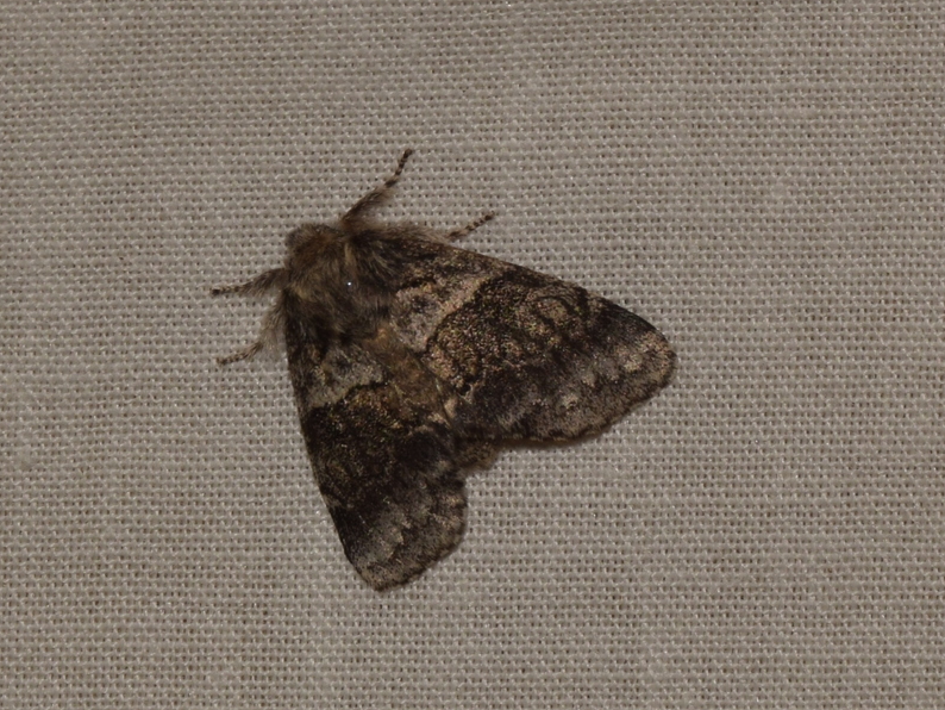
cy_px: 366
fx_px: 6663
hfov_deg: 8.1
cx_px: 469
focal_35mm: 244
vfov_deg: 6.1
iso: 100
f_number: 16
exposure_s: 1/200
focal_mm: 140
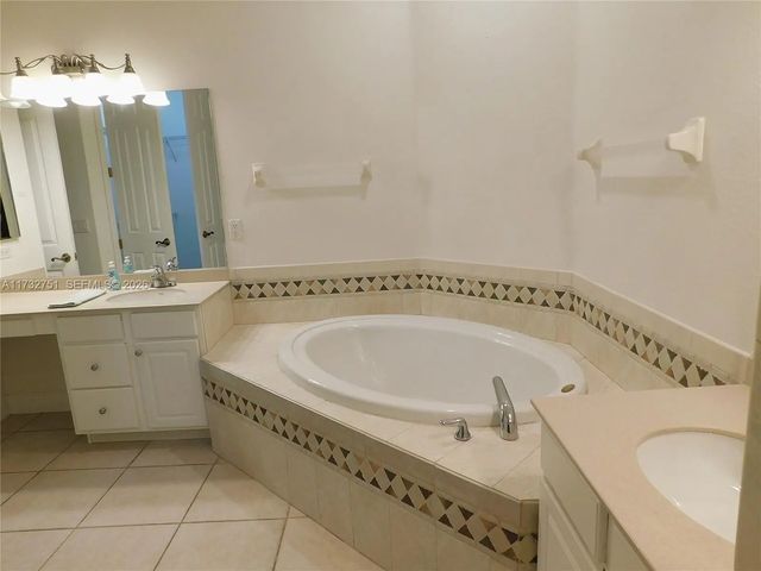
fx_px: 506
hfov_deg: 73.9
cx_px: 380
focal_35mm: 23
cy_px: 286
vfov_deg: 58.9
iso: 125
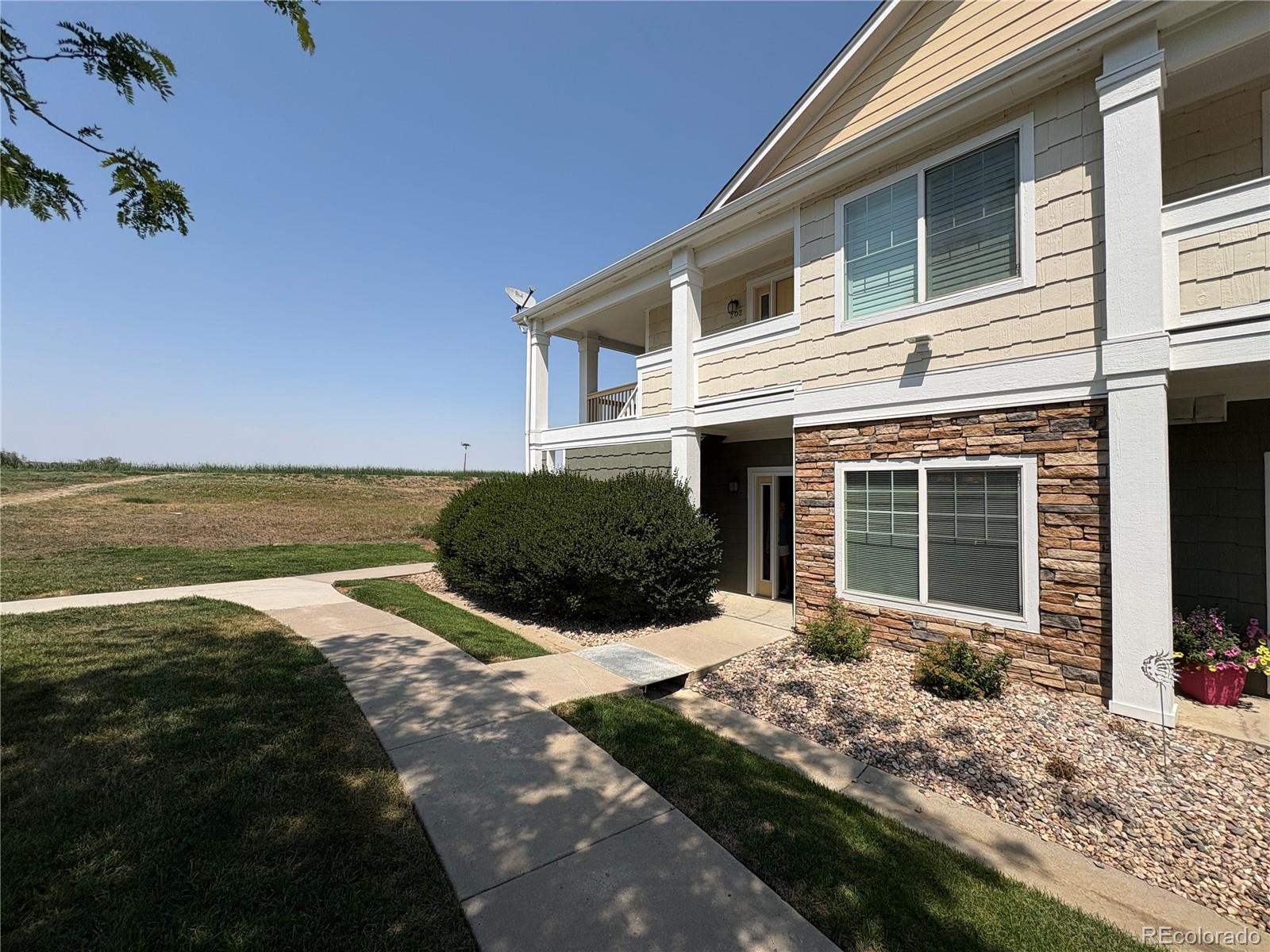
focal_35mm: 14
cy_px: 476
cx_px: 635
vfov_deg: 85.7
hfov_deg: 102.1
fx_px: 514
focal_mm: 2.22
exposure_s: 1/2674
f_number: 2.2
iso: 40
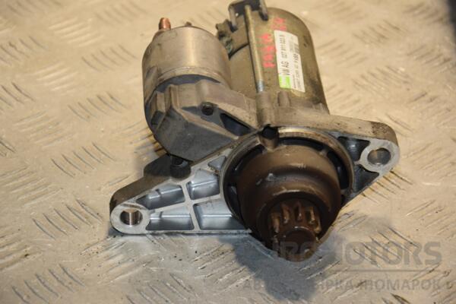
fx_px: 1615
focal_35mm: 128
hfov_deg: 16.1
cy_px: 152
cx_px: 228
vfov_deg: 10.8
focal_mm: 85
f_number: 5.6
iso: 800
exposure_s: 1/160
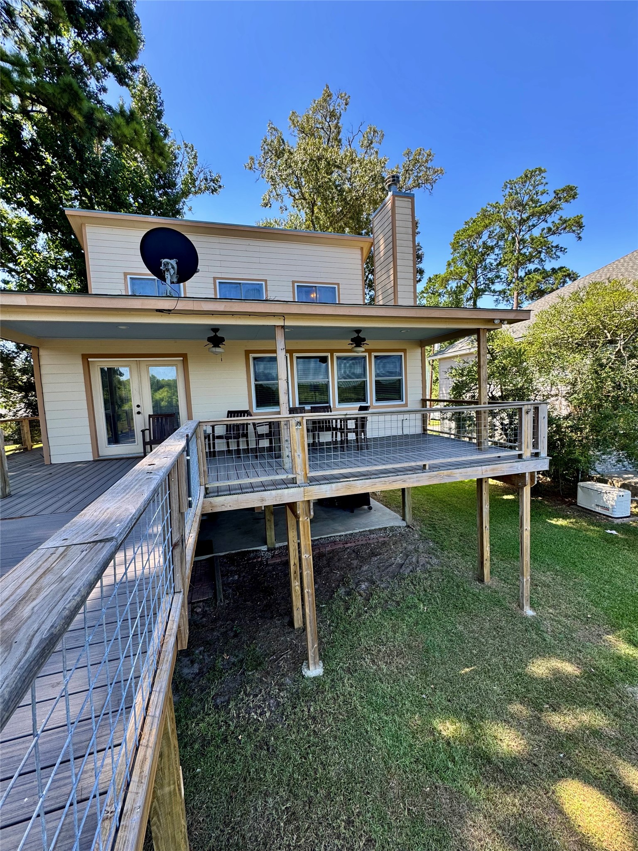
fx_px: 344
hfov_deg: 85.7
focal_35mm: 14
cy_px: 426
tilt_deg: -5.4
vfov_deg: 102.1
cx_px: 319
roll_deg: +3.3
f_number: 2.2
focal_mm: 2.22
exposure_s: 1/208
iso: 40
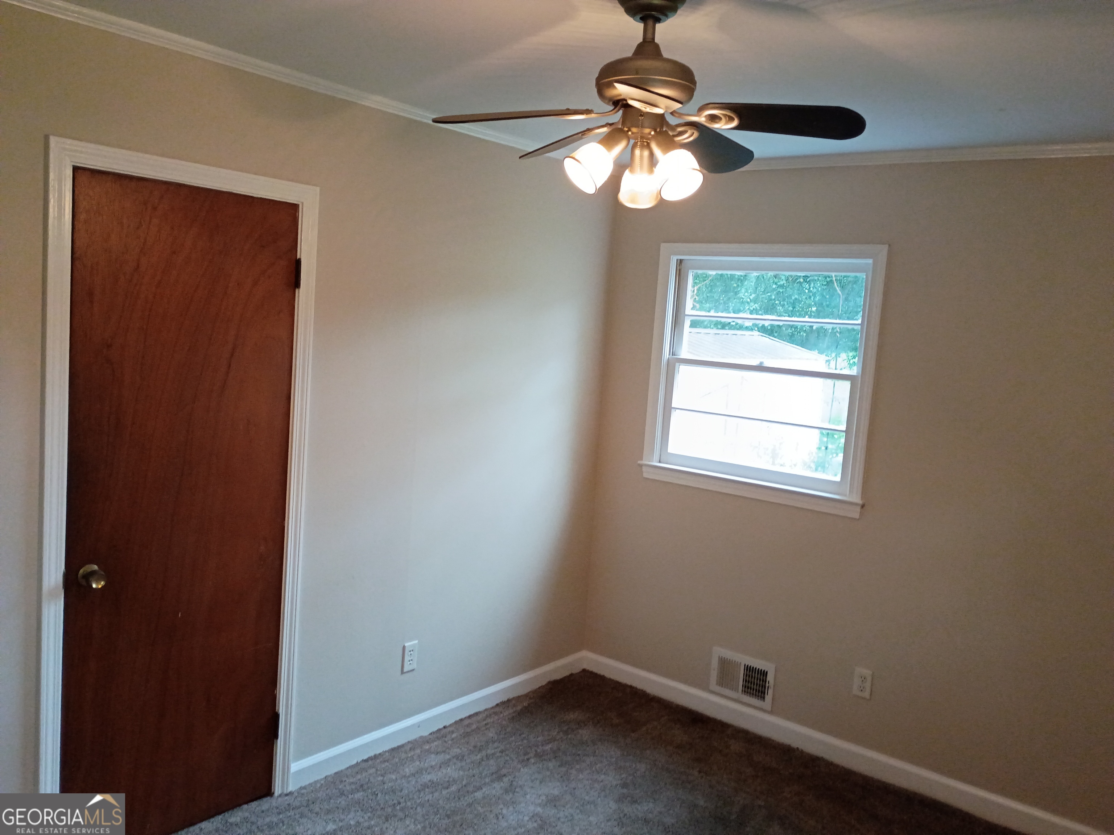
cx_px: 557
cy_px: 418
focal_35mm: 29
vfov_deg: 48.2
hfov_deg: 61.7
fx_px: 933
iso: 765
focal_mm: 4.27
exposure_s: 1/40
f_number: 1.8
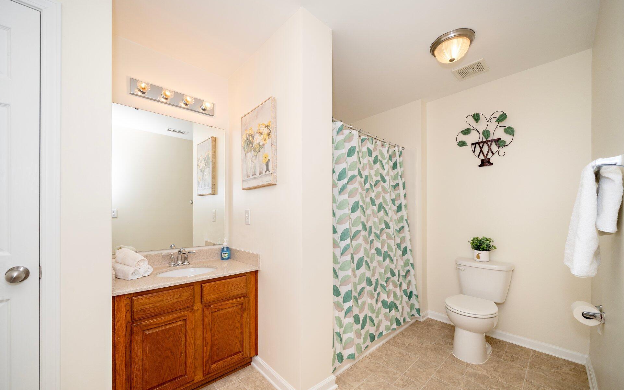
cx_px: 306
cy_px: 219
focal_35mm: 13
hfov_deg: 109.3
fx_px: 221
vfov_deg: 82.4
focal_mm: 12
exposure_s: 1/25
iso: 640
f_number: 11
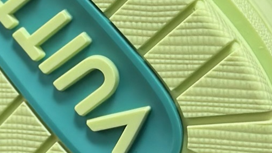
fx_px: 1515
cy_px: -149
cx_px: -38
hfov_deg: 10.1
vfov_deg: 5.7
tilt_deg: -57.9
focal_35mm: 210
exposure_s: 1/1395
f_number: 1.78
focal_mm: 6.86
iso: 80
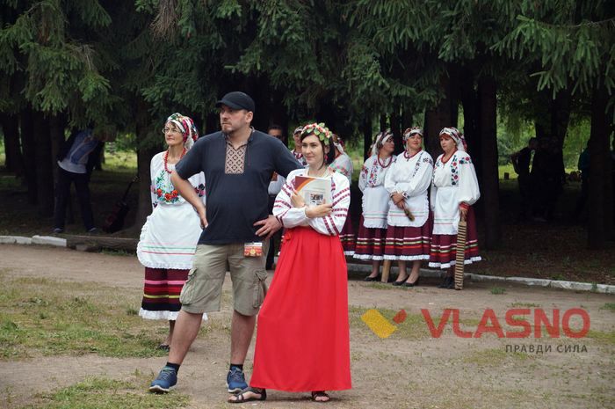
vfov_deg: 16.5
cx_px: 308
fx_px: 1408
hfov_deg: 24.6
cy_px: 204
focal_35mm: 82
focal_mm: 55
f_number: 5
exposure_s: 1/160
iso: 125
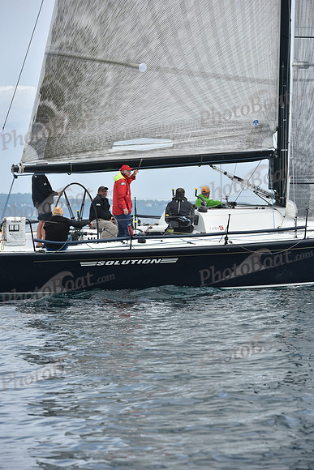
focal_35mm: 170
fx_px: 2223
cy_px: 235
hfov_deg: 8.1
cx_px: 157
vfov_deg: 12.1
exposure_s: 1/800
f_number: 8
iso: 250
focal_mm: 170
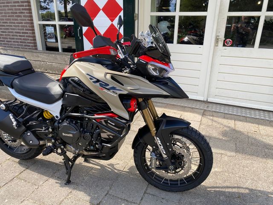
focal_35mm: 26
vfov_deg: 53.1
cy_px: 102
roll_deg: -1.6
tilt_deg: -20.2
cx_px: 136
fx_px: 205
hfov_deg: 67.3
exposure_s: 1/393
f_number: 1.8
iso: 32
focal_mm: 4.25
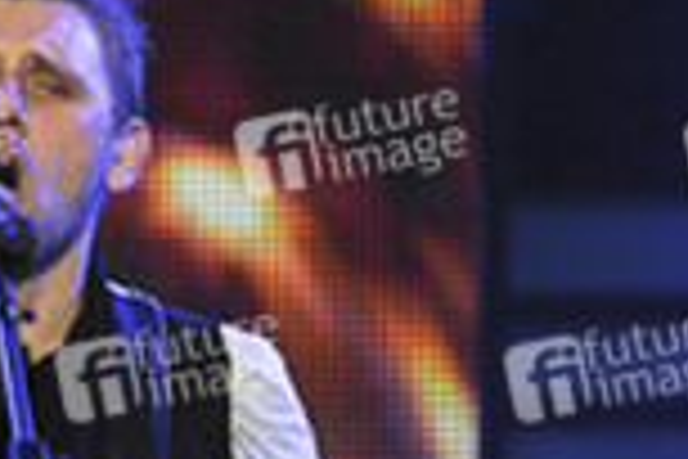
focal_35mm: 531
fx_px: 10147
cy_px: 482
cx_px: -220
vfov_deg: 2.6
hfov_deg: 3.9
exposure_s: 1/400
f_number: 2.8
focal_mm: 180
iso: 1250
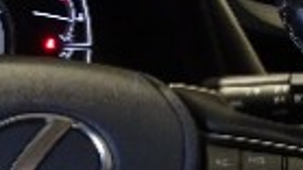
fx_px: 964
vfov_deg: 10.0
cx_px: -209
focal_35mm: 120
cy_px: 192
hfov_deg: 15.7
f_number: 3.5
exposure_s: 1/30
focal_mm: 4.1
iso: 640
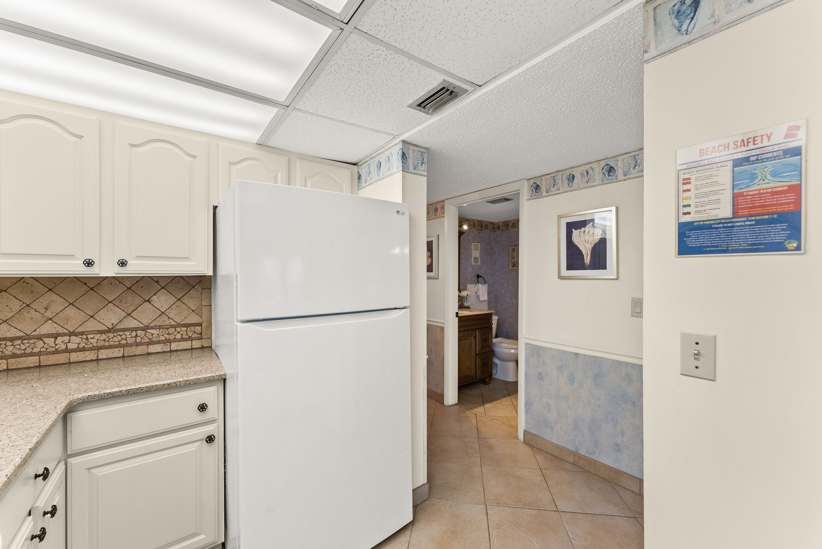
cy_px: 274
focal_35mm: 14
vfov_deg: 81.3
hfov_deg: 104.2
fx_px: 320
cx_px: 411
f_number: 8
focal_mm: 14
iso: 400
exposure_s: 1/15
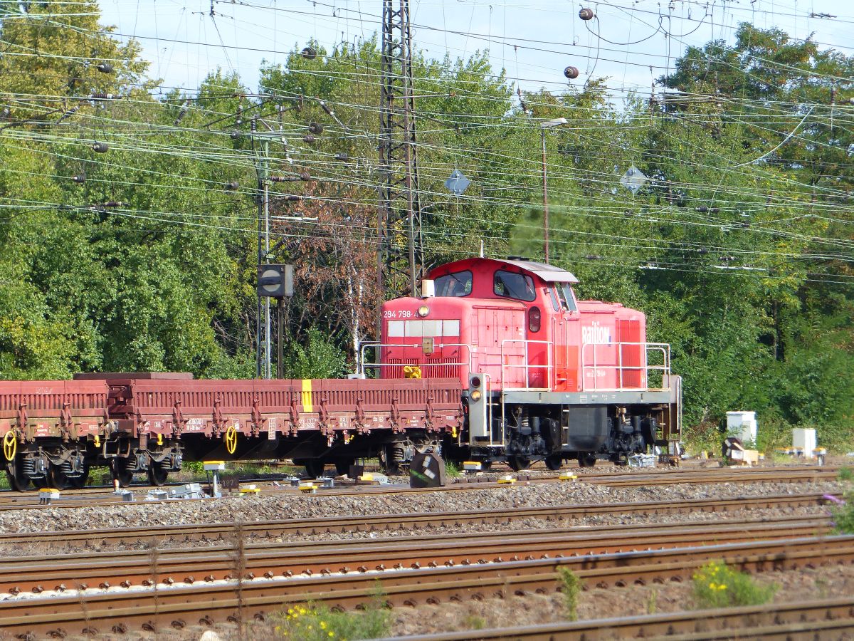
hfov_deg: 5.5
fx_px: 8857
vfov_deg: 4.1
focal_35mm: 359
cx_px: 427
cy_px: 320
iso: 100
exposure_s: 1/500
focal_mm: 64.6
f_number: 4
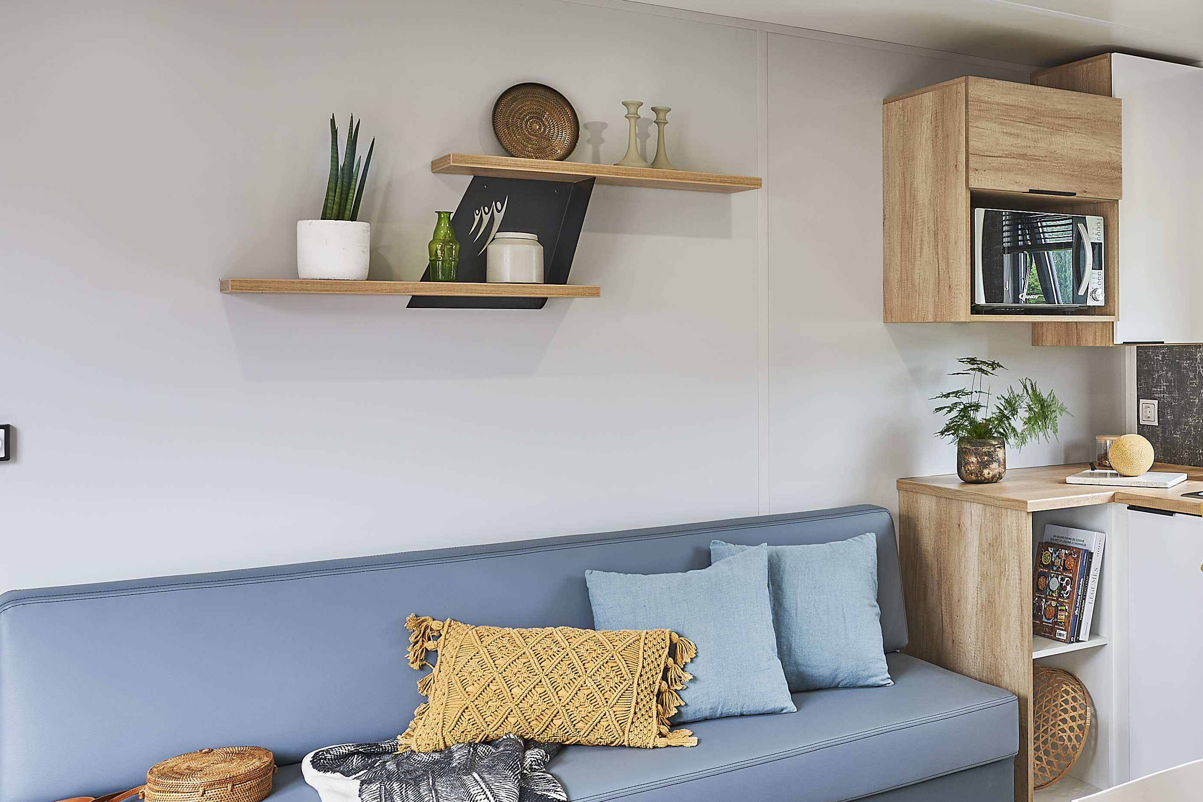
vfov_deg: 35.0
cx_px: 995
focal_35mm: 38
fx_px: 1270
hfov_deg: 47.4
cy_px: 335
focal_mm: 18
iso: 100
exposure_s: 1/6
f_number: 5
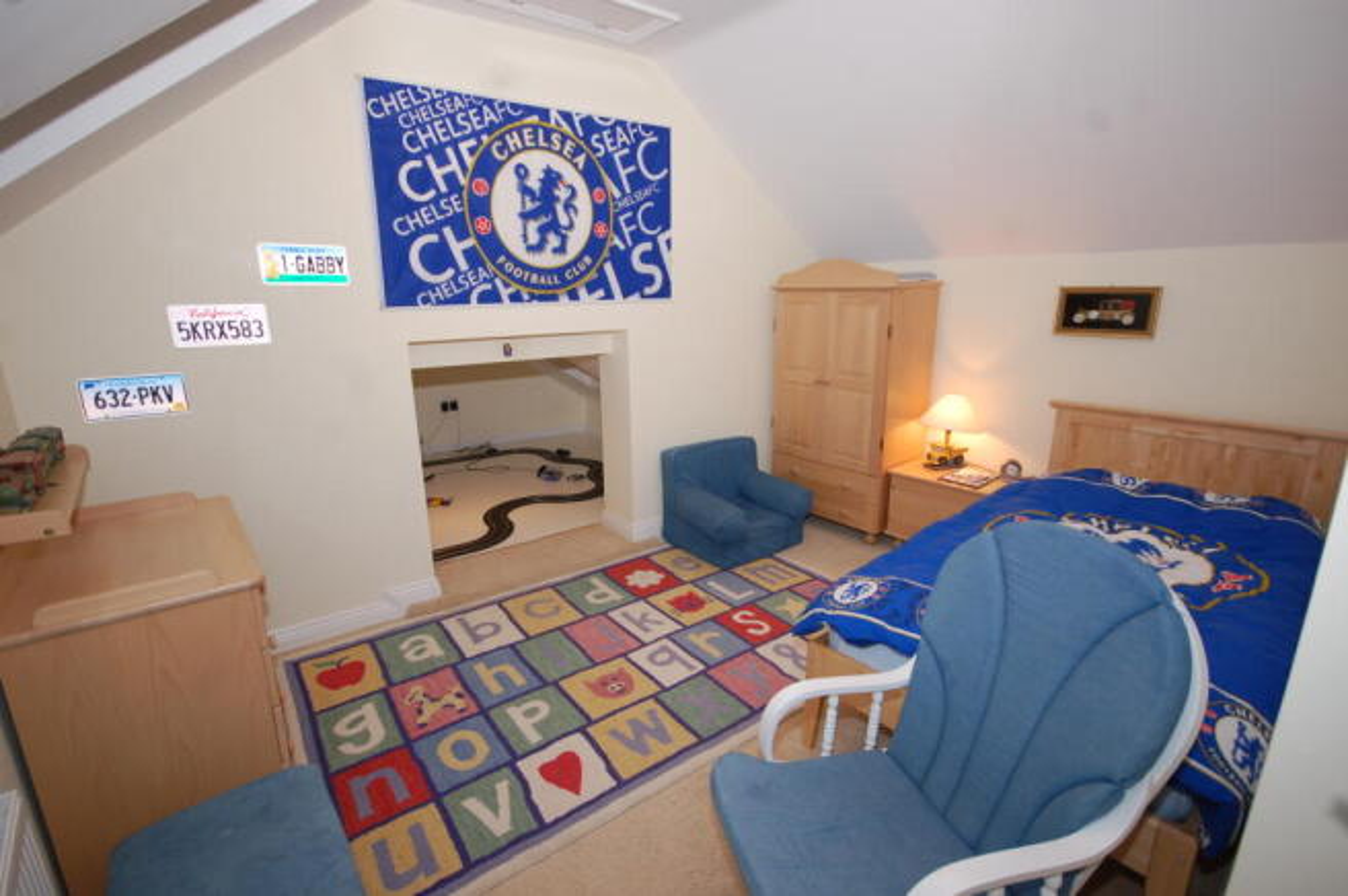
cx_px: 674
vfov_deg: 71.9
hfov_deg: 95.0
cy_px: 448
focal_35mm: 16
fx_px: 617
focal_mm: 11
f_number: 4.2
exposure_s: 1/60
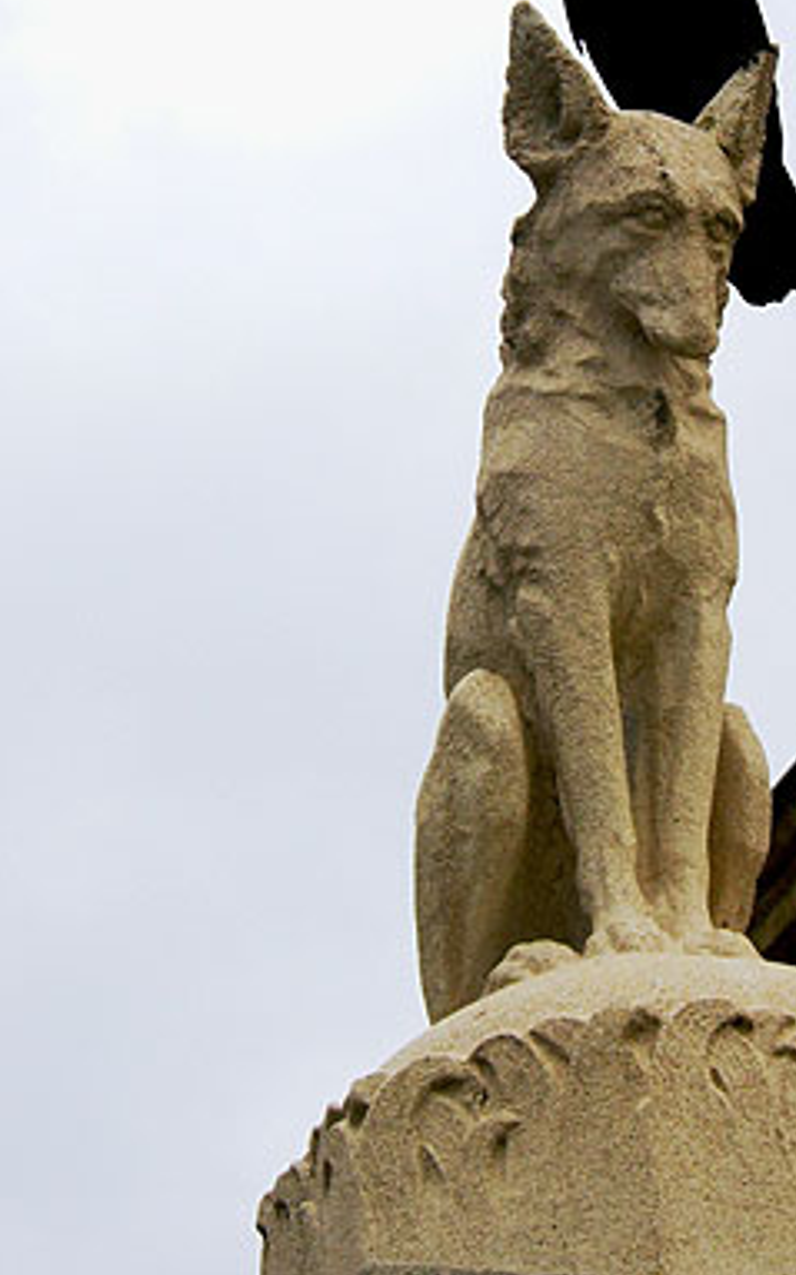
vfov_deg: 12.8
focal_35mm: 164
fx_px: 5699
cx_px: 619
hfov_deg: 8.0
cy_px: 466
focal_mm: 18.6
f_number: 8.3
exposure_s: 1/160
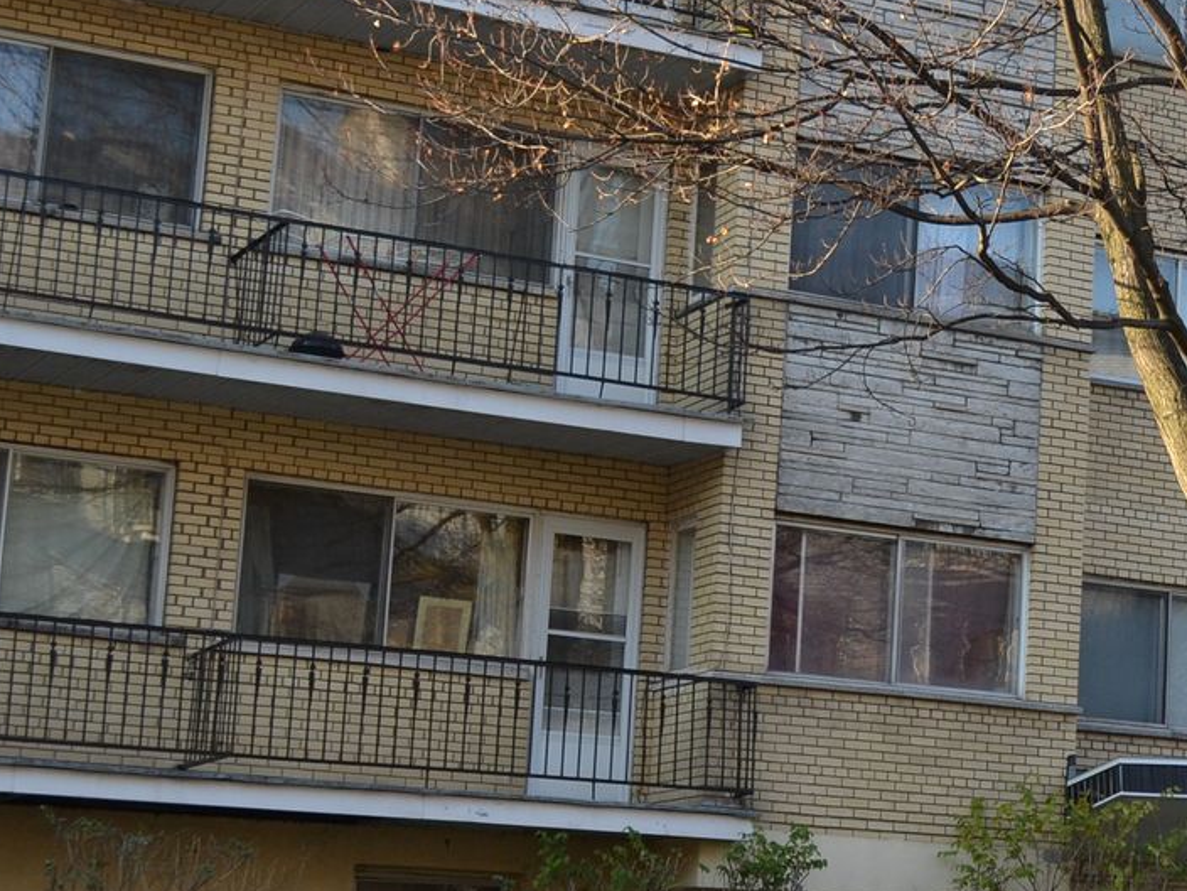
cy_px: 412
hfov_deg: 20.3
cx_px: 1322
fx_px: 3155
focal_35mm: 92
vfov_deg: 16.1
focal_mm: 26
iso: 180
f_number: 5.6
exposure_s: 1/125
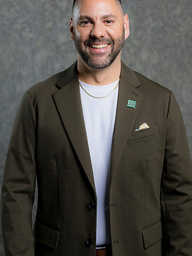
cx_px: 105
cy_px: 126
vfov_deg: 17.6
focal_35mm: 112
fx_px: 828
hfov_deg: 13.2
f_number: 5
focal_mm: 85
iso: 125
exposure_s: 1/200
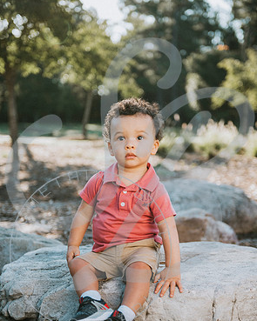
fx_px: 599
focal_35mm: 63
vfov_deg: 30.0
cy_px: 184
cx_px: 130
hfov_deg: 24.2
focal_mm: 55
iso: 100
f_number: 2.8
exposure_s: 1/320
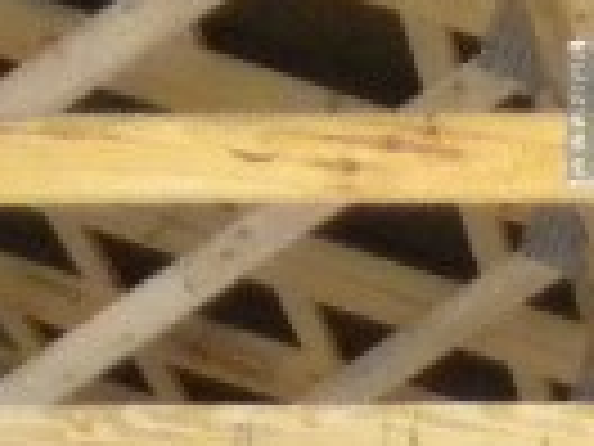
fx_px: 4667
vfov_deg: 5.0
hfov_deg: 7.2
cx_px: 891
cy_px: 1694
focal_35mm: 272
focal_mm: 6.3
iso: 400
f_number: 3.1
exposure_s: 1/63.6
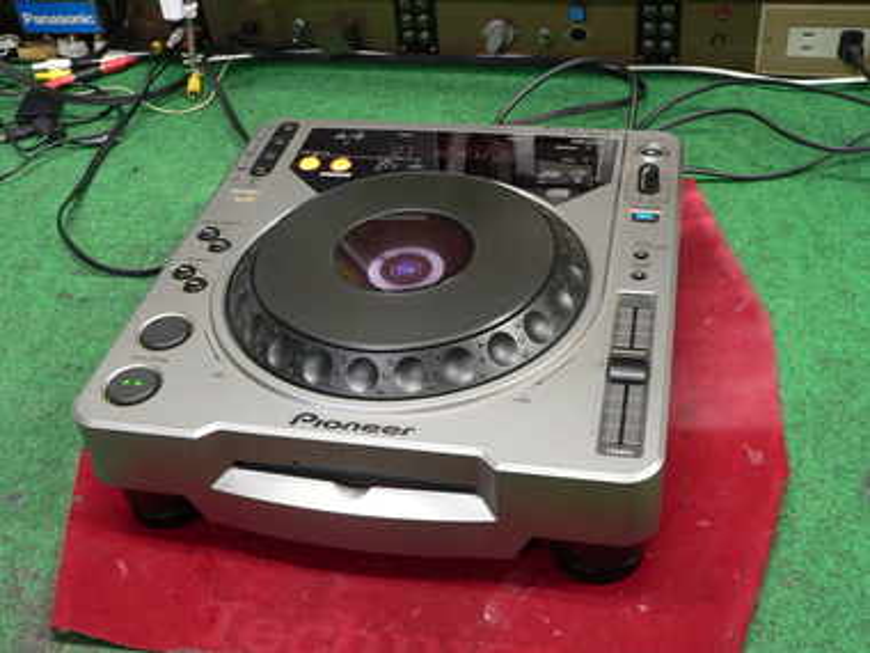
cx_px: 435
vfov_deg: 34.3
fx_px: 1056
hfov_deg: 44.8
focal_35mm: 42
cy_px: 326
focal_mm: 7
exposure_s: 1/13
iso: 200
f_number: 2.8
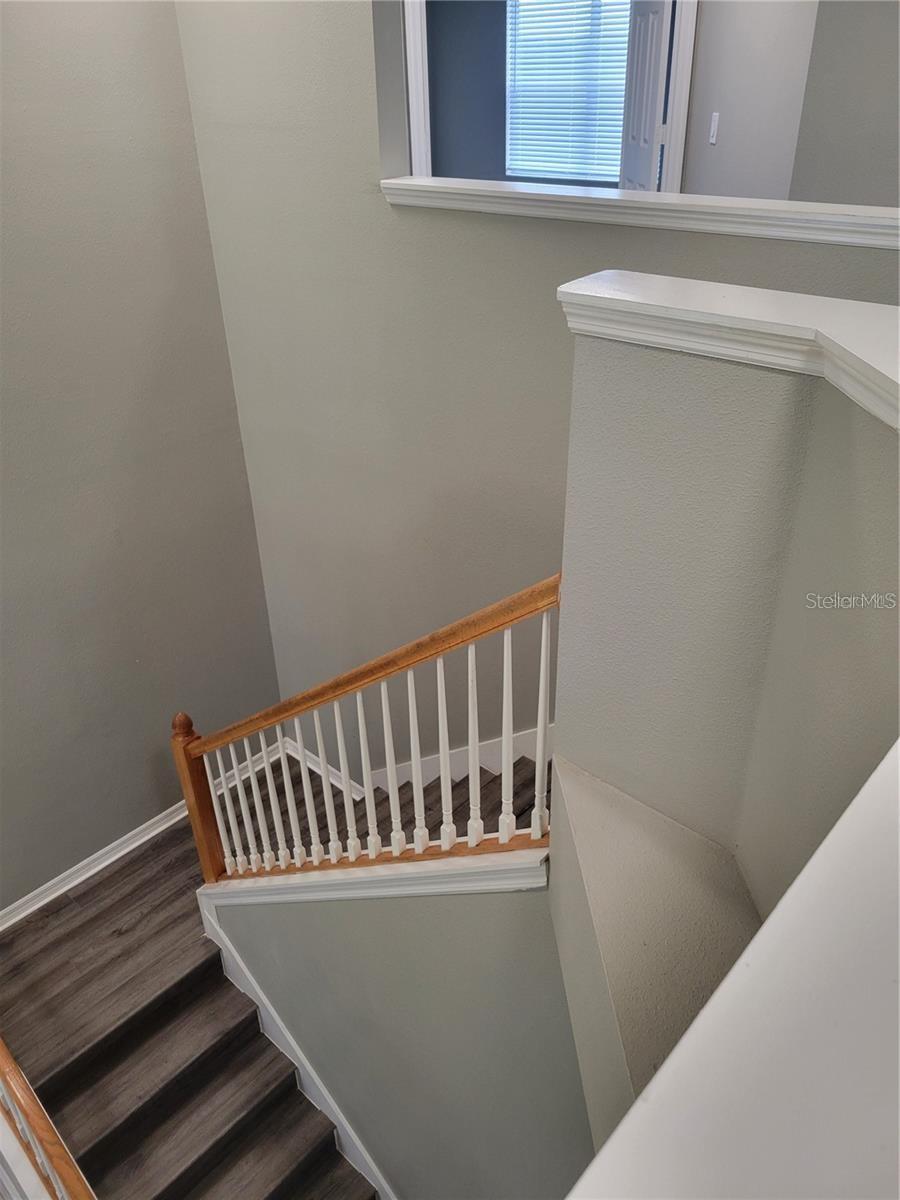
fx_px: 901
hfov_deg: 53.1
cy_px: 600
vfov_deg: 67.3
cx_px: 450
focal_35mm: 26
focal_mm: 5.4
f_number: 1.8
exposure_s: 1/60
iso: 200
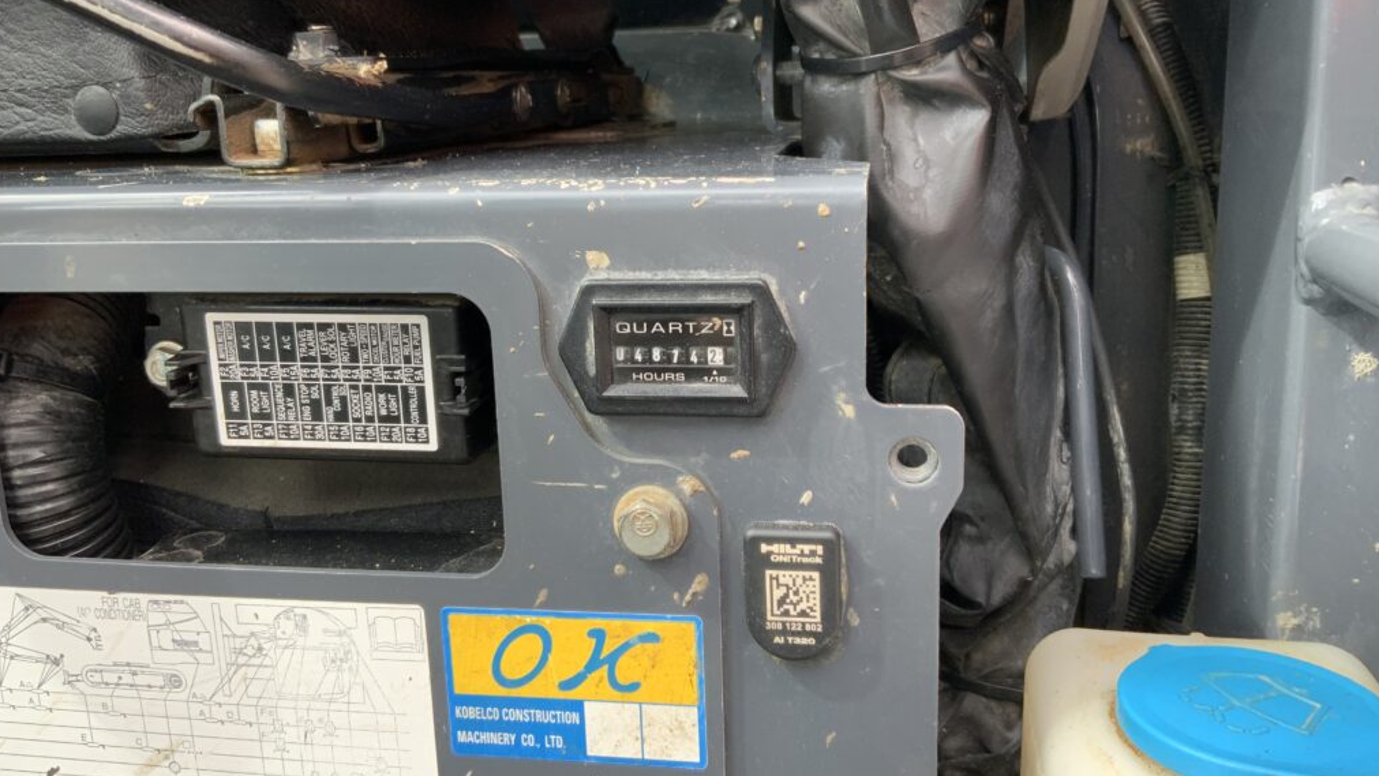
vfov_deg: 36.7
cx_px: 685
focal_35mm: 32
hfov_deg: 61.0
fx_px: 1170
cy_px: 353
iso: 40
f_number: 1.8
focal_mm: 3
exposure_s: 1/122
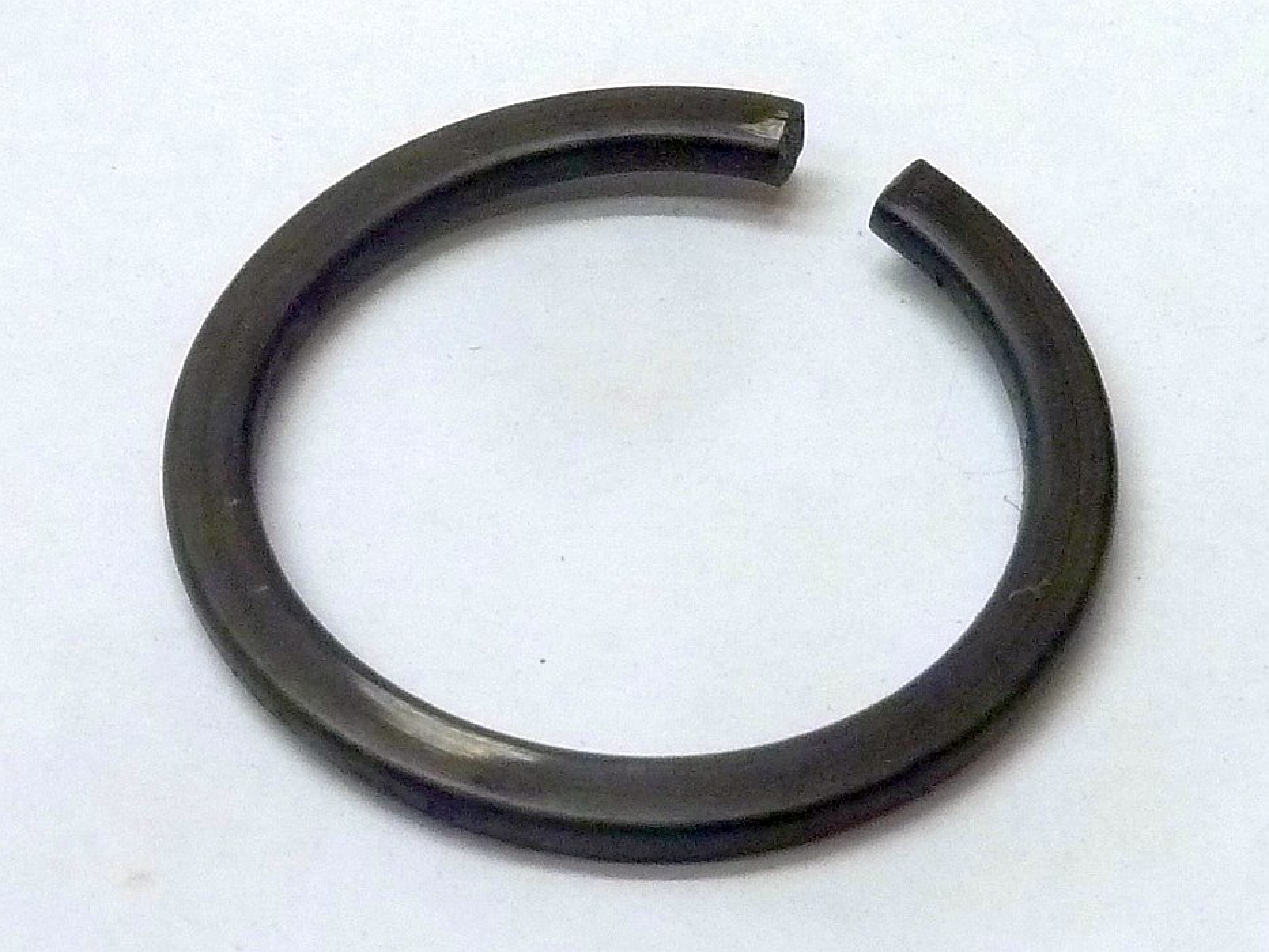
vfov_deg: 38.7
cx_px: 634
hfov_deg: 50.1
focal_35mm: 37
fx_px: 1357
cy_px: 476
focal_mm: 6.1
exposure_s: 1/30
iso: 320
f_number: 3.6
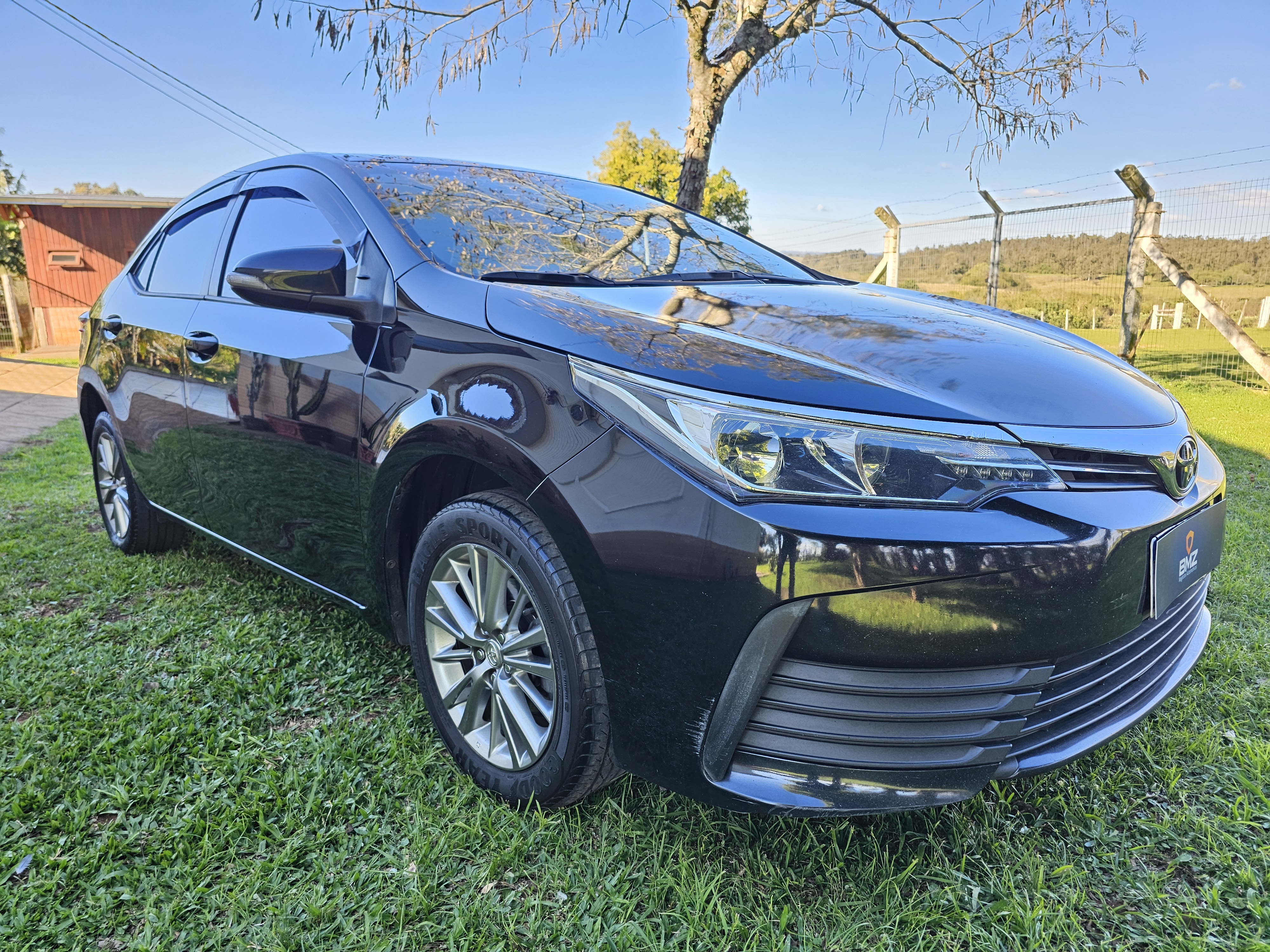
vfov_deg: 58.9
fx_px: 844
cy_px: 476
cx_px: 635
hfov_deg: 73.9
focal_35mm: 23
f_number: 1.7
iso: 50
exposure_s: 1/180
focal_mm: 6.3
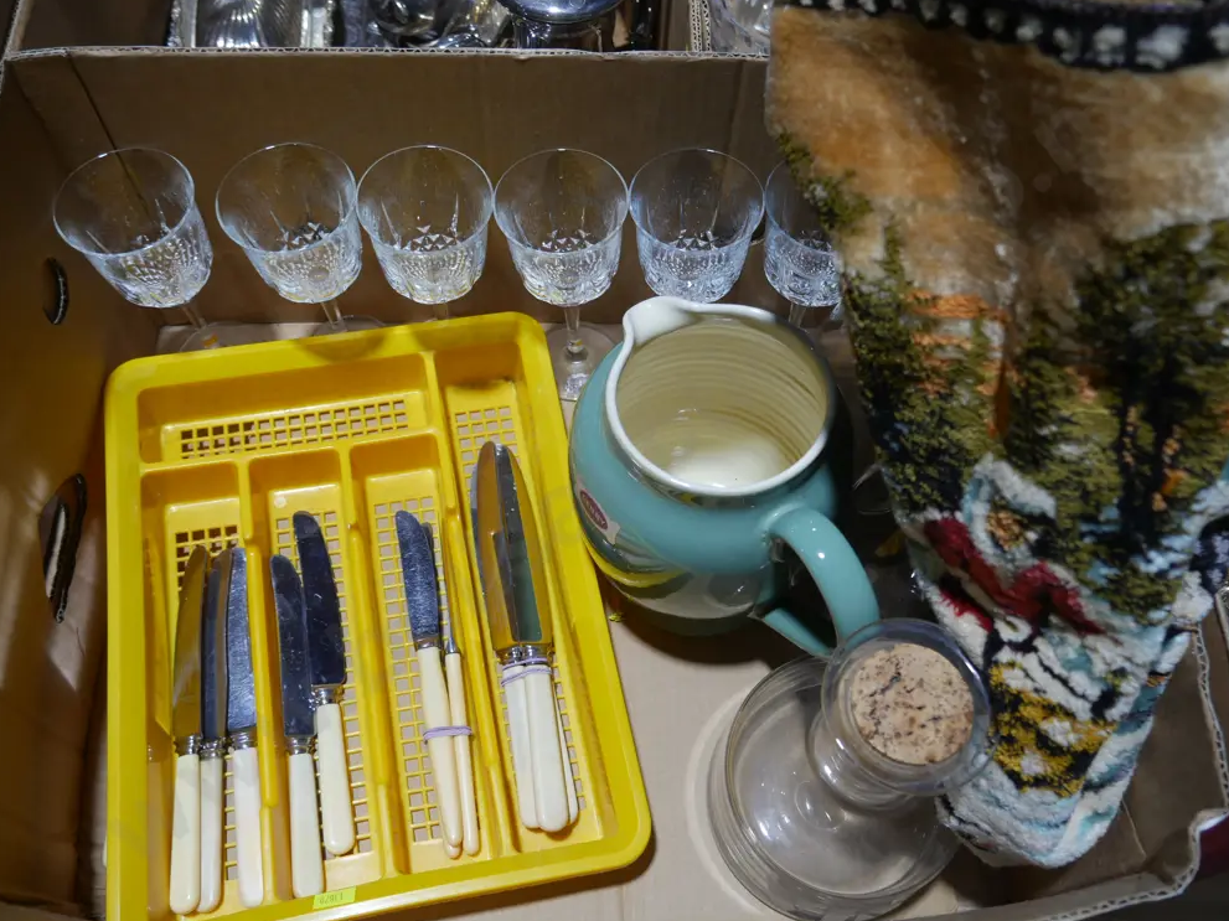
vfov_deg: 45.4
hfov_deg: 58.4
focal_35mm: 31
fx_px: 1100
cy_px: 469
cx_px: 626
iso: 200
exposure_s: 1/100
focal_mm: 15
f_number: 3.6
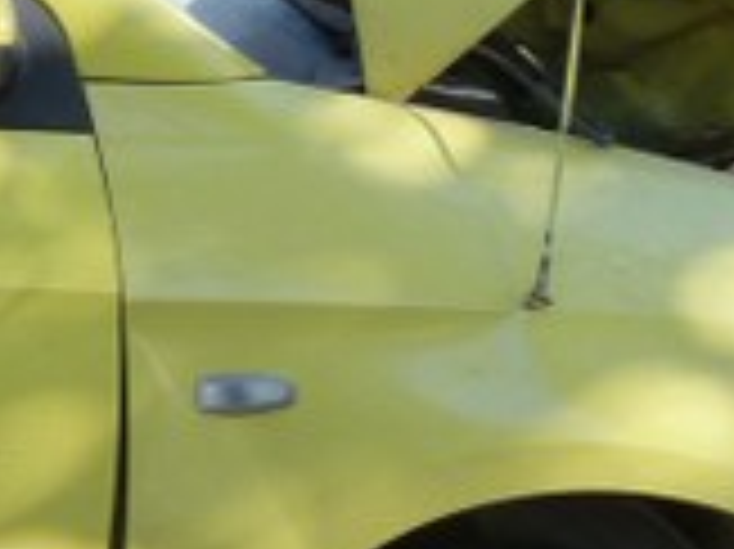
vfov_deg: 12.0
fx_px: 2606
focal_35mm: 123
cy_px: 351
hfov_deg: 14.2
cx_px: -585
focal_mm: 4.5
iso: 125
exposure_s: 1/100
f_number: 4
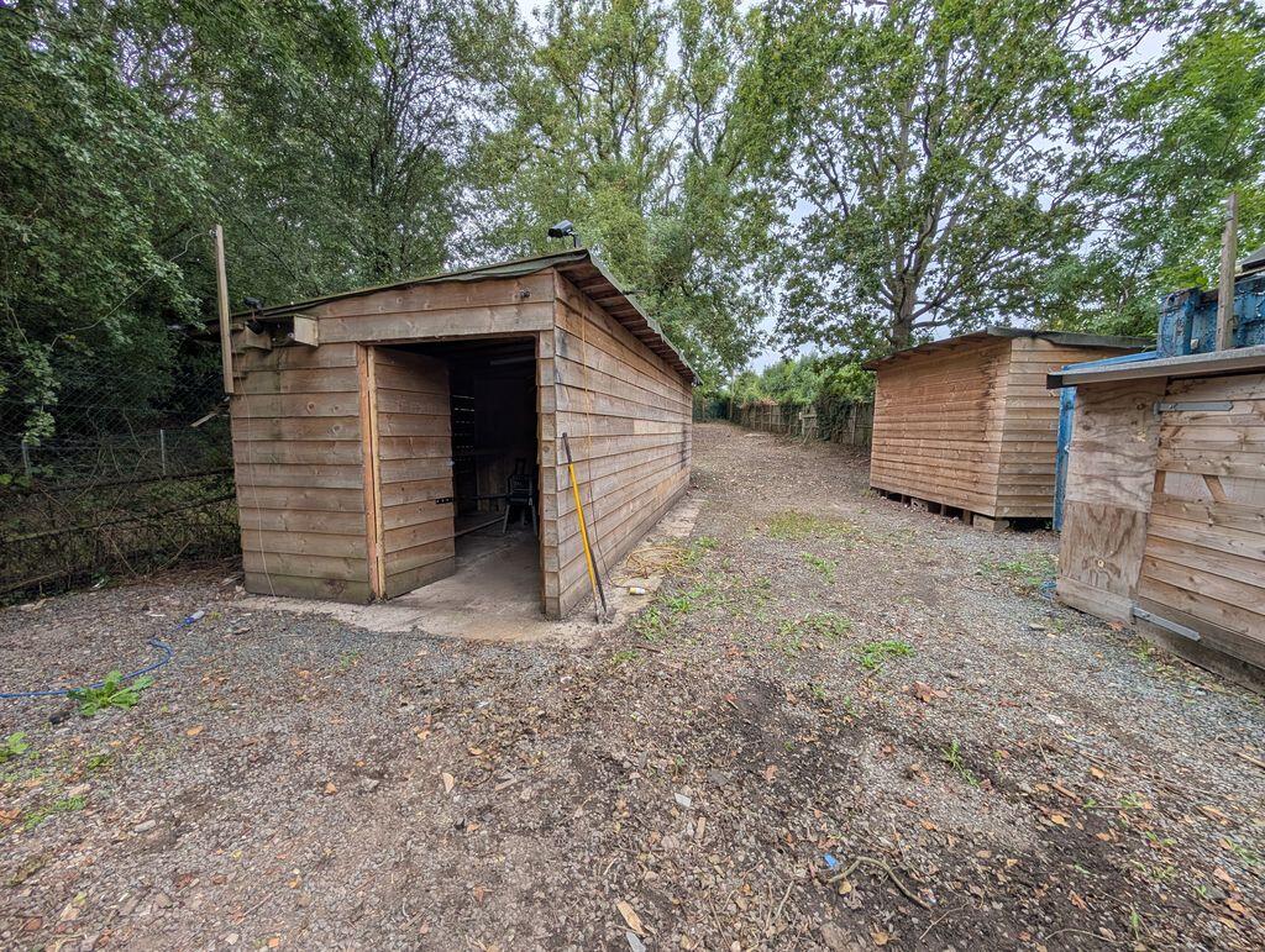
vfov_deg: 94.6
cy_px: 476
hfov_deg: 110.5
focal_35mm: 12
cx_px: 632
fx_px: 439
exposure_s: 1/603
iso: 42
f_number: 1.7
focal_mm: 2.02
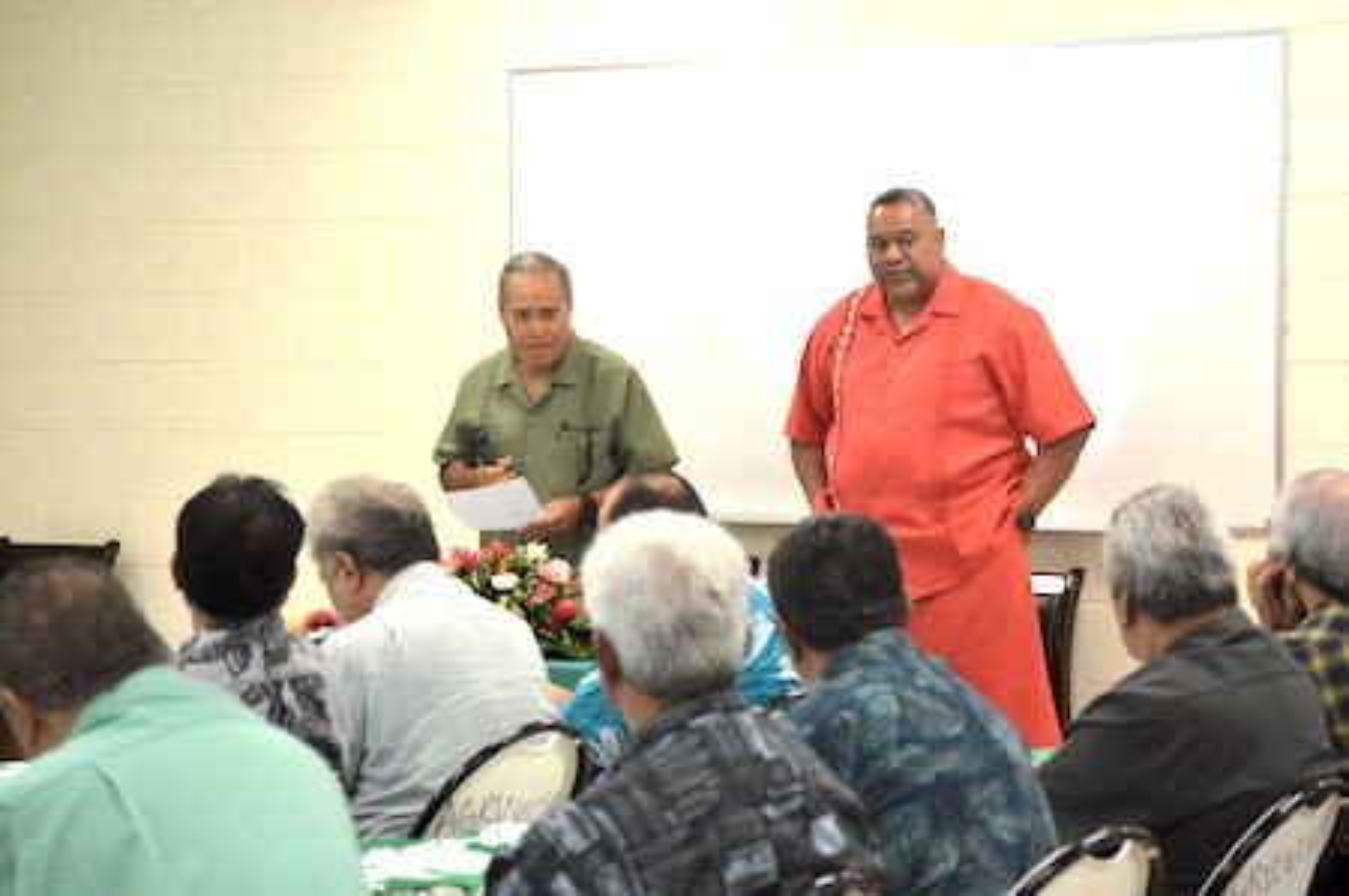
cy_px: 448
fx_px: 4772
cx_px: 674
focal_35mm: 128
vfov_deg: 10.7
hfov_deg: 16.1
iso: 3200
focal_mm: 85
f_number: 4.5
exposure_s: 1/320
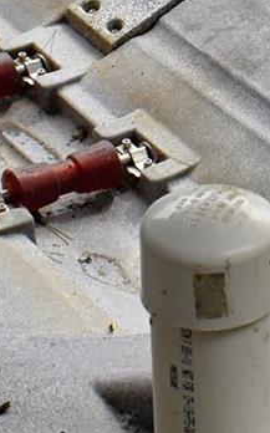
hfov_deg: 7.9
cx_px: 391
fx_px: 1910
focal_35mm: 162
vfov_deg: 12.6
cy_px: -118
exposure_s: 1/250
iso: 200
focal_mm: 18
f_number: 8
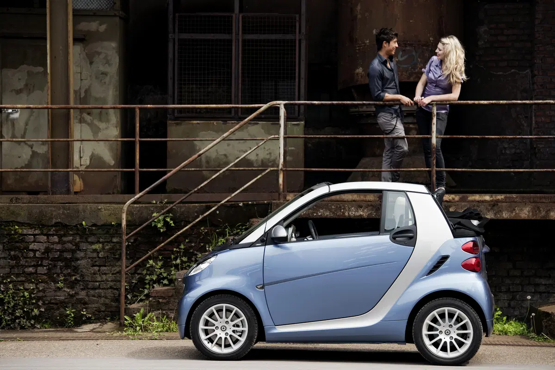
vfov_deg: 8.9
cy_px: 185
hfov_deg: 13.2
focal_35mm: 155
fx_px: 2389
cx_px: 278
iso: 100
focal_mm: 155
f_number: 5.6
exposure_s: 1/250
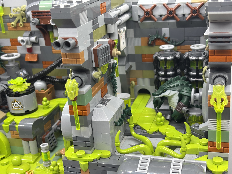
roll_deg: +5.0
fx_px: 349
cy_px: 87
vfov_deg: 28.0
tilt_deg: -19.3
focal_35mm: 52
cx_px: 116
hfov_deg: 36.8
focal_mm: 5.96
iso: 32
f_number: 1.6
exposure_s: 1/216
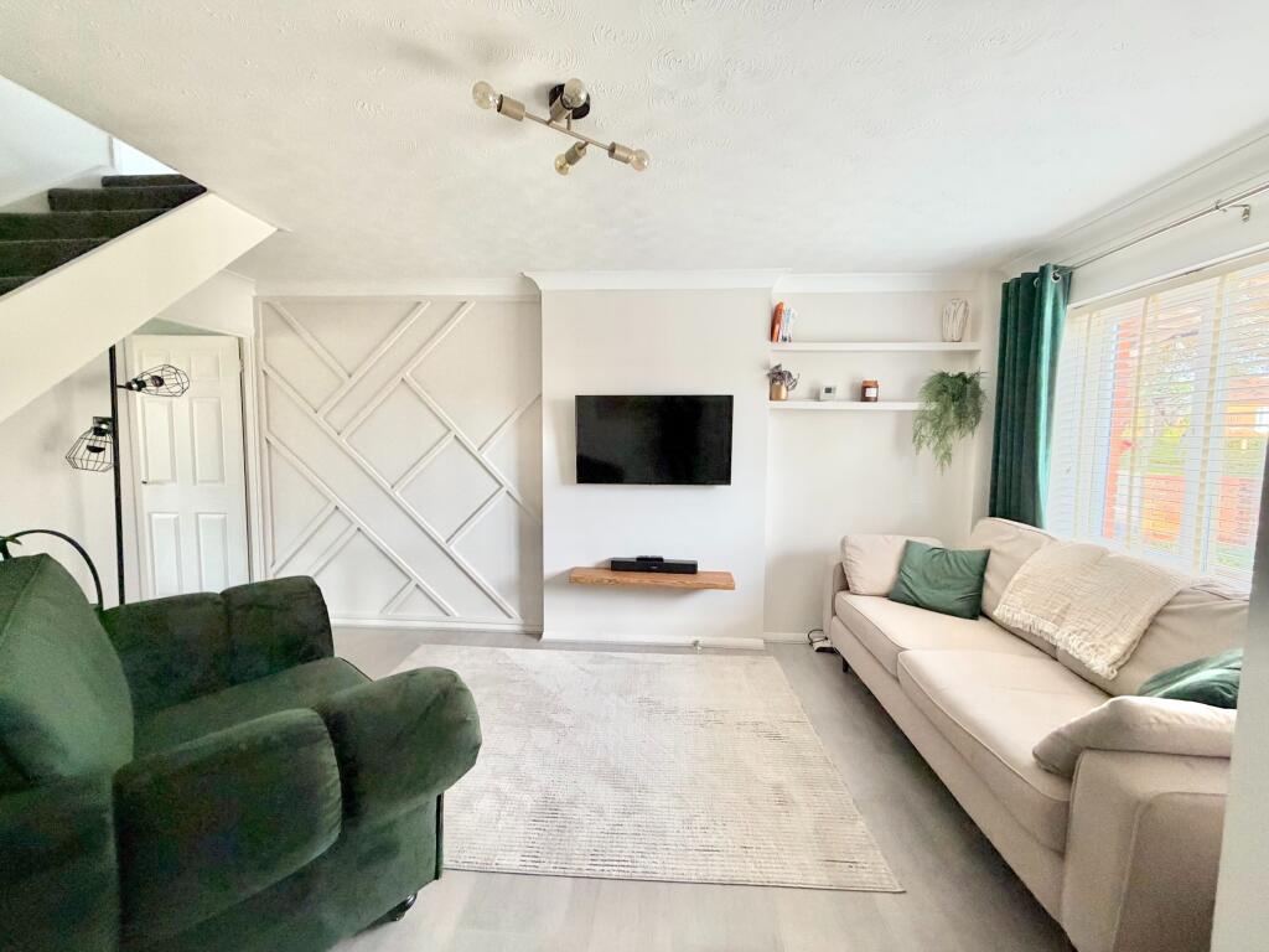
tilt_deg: -3.9
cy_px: 476
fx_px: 513
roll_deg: +0.1
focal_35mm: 14
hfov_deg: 102.1
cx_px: 634
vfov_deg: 85.7
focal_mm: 2.22
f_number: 2.2
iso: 320
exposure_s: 1/61
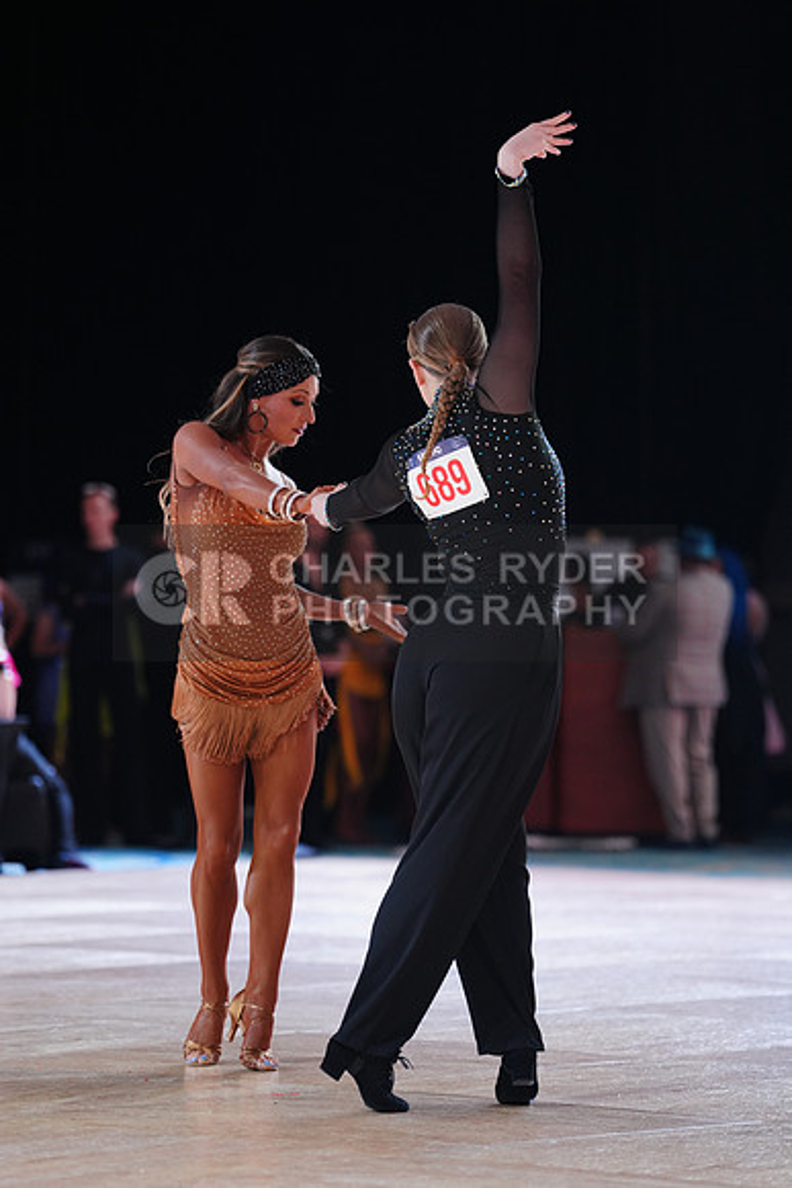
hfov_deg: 9.2
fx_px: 4914
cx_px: 396
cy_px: 594
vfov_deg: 13.8
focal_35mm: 149
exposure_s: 1/400
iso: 1250
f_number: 2.8
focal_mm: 149
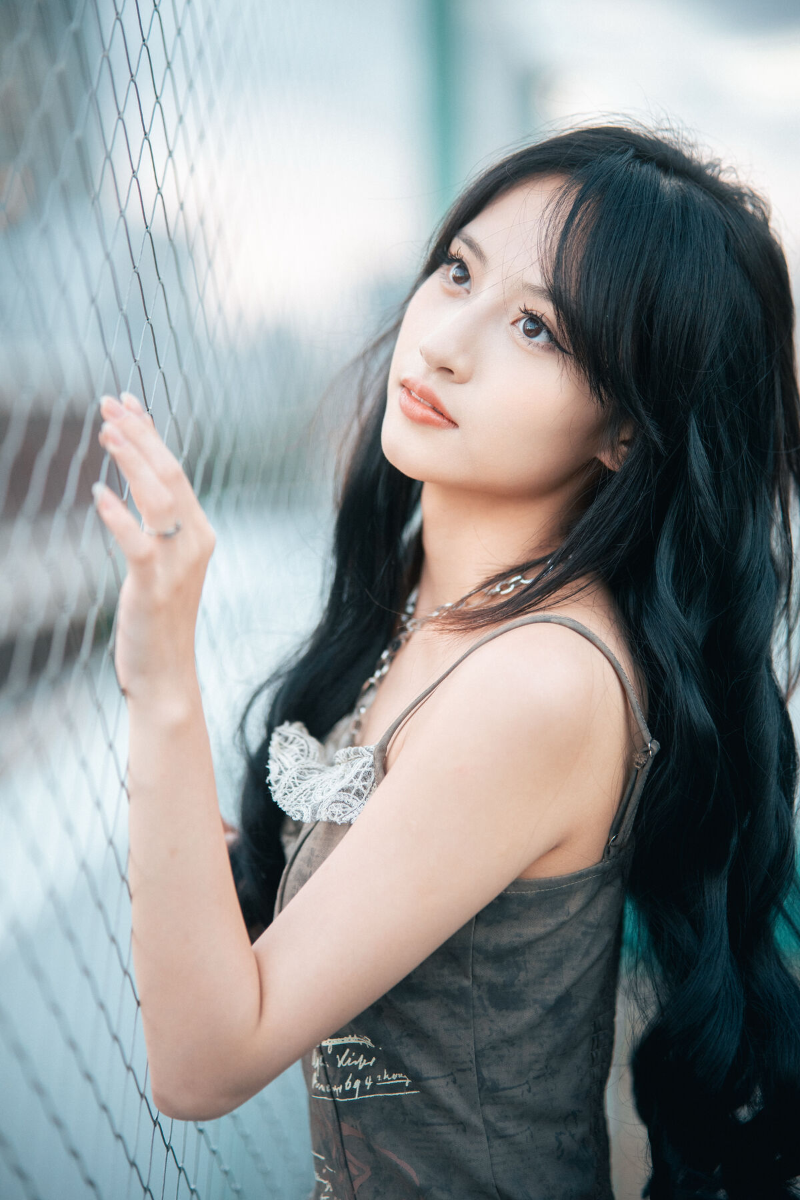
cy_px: 600
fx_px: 2833
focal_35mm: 85
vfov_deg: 23.9
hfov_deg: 16.1
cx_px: 400
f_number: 1.8
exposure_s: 1/400
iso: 800
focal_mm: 85
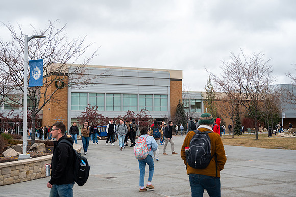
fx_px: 392
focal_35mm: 48
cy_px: 83
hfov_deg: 41.4
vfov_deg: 28.2
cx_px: 150
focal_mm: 40
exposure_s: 1/200
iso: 125
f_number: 4
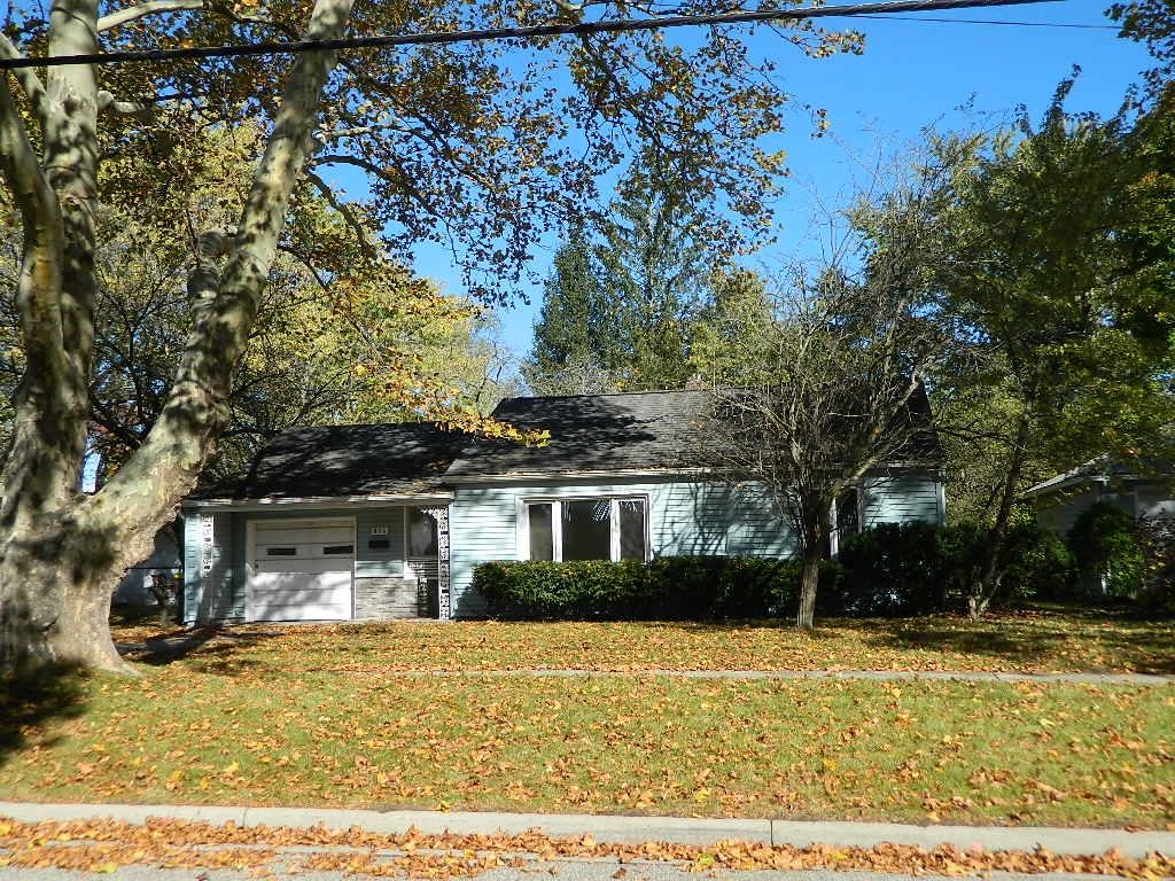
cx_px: 588
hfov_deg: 52.6
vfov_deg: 40.7
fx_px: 1188
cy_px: 440
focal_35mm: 35
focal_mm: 6.2
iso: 80
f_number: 3.3
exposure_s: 1/640
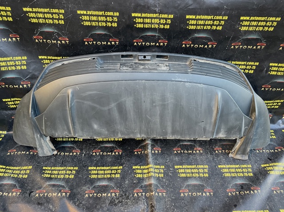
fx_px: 213
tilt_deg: -36.8
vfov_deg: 53.0
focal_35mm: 26
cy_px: 106
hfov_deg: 67.3
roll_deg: -2.8
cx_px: 142
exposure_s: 1/60
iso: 160
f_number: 1.6
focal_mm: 4.2
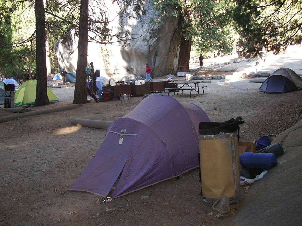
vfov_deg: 38.6
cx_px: 151
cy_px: 113
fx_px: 322
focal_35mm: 37
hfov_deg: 50.2
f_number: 2.8
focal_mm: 5.7
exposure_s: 1/60
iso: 100
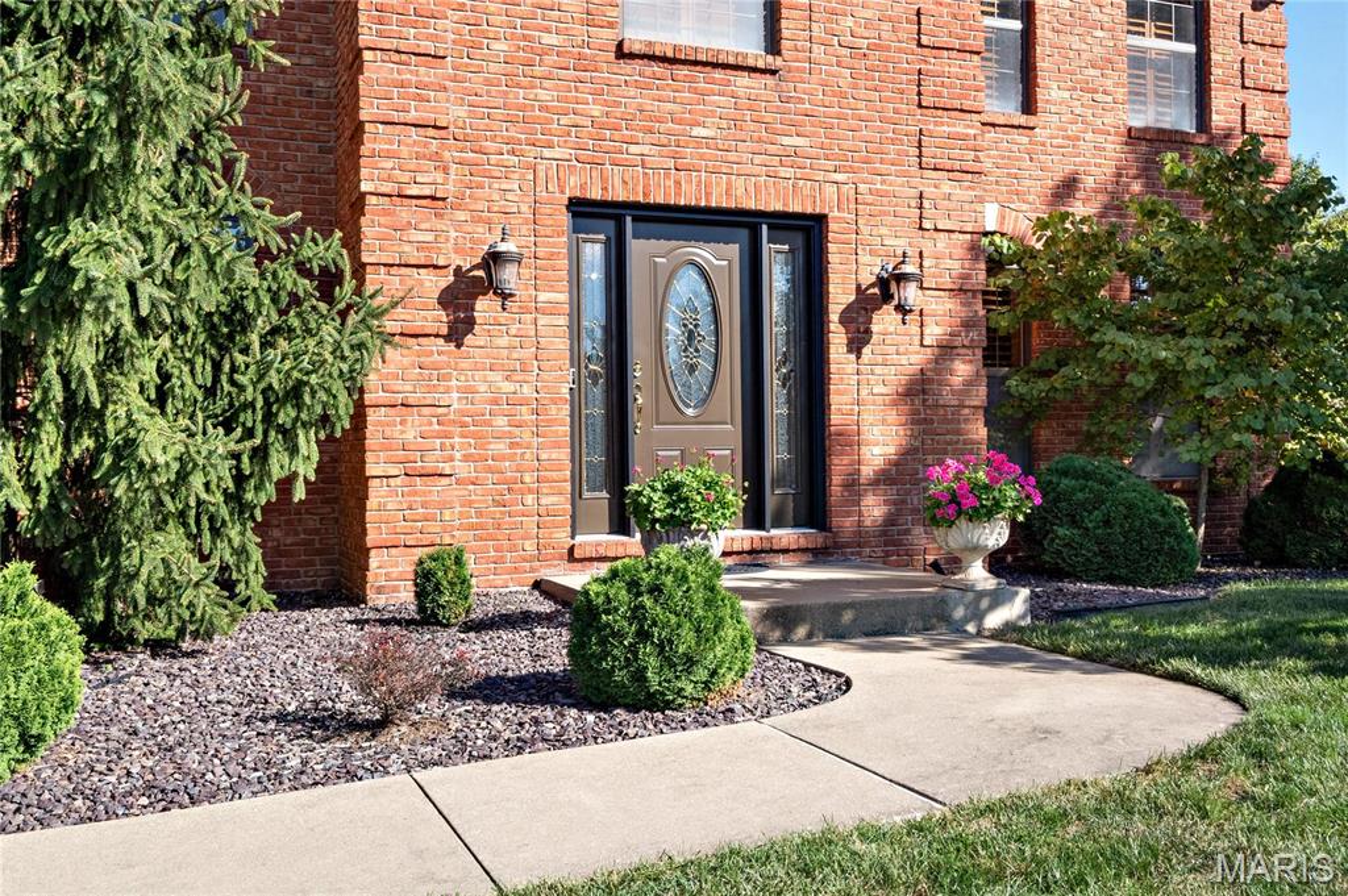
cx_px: 674
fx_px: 1347
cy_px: 448
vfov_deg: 36.8
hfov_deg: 53.2
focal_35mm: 36
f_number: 10
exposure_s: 1/200
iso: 400
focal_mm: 18
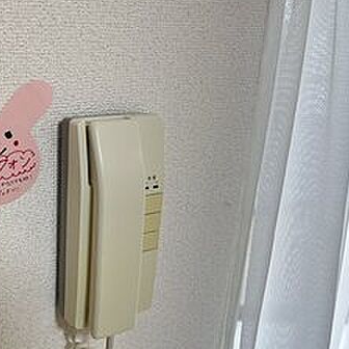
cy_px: 211
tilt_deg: -20.8
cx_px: 64
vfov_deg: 40.7
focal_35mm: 41
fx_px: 468
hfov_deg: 39.2
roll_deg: -0.2
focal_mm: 5.1
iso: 80
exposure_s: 1/100
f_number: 1.6
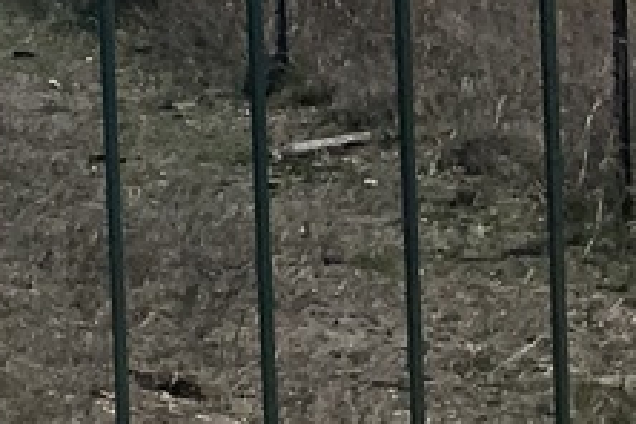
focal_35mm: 196
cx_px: -1415
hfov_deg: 8.4
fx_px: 3462
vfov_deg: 6.9
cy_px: -249
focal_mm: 3
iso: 20
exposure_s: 1/3322
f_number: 1.8
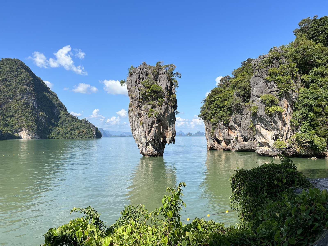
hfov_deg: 67.3
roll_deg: +0.6
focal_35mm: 26
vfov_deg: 53.1
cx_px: 164
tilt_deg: +3.0
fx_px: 246
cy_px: 123
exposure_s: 1/4115
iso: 50
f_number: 1.5
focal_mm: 5.7
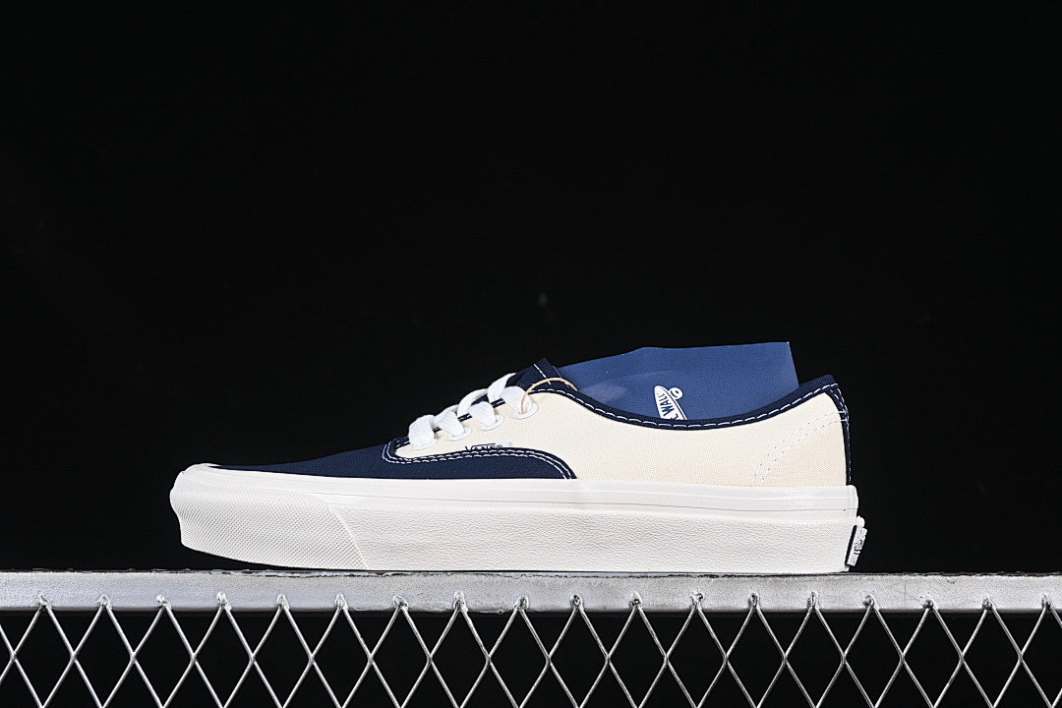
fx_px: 2212
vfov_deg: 18.2
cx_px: 531
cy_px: 354
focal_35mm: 75
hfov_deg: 27.0
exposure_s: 1/60
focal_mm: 50
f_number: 7.1
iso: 160
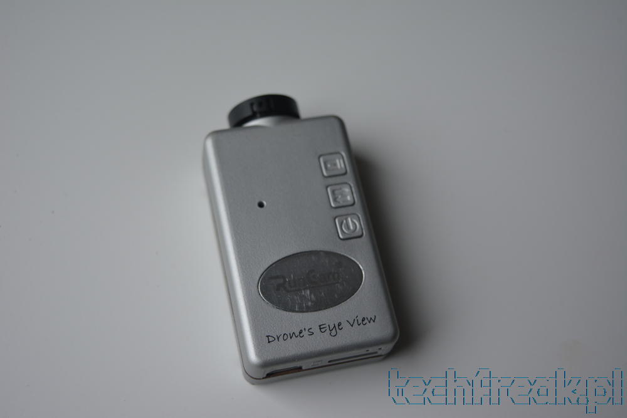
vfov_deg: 23.8
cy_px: 209
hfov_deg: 35.0
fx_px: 993
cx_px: 314
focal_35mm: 57
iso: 400
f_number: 5
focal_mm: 38
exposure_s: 1/100
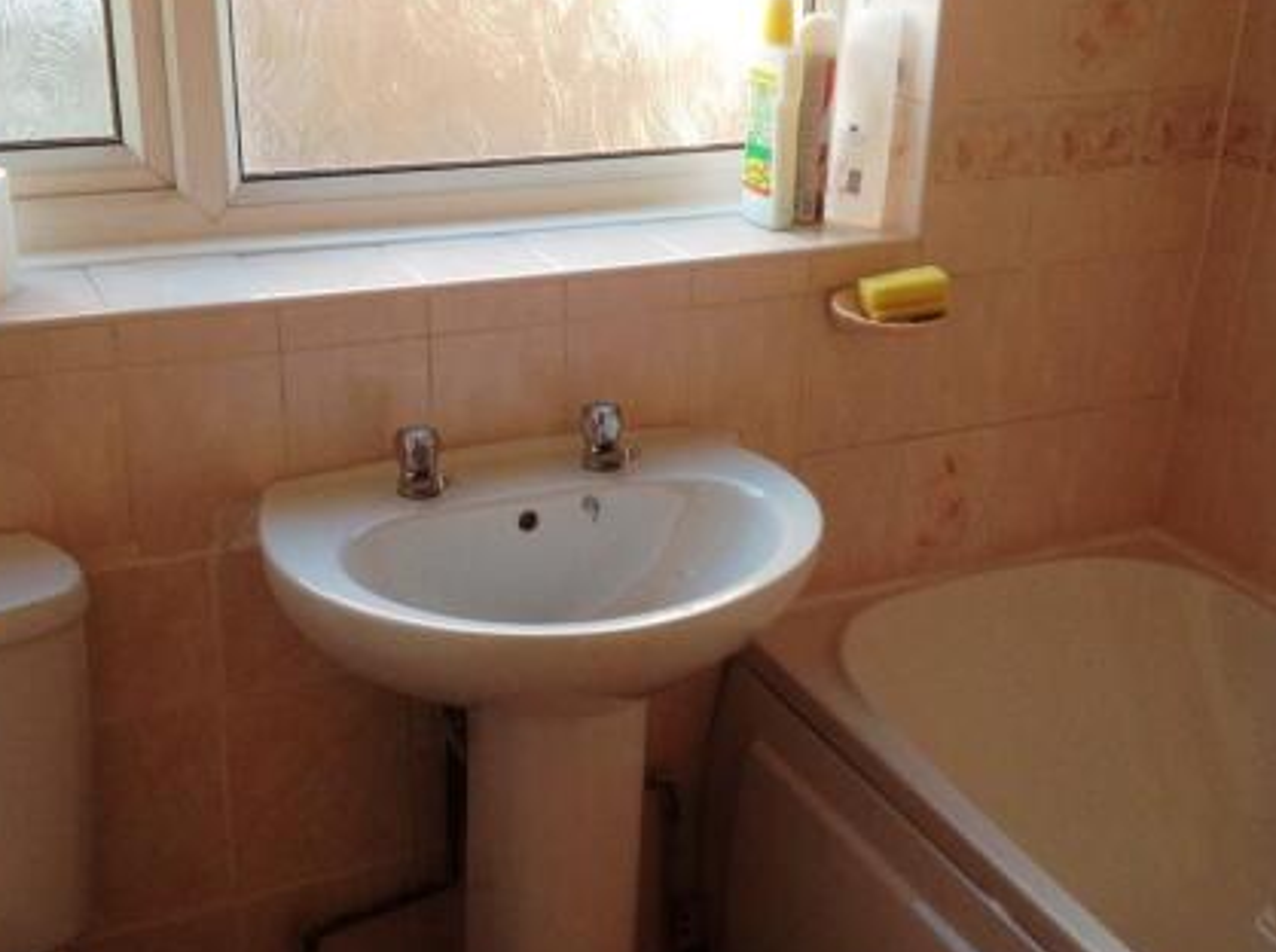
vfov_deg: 29.6
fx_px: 1803
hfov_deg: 38.9
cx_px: 704
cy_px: 481
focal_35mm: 49
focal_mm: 4.28
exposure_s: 1/120
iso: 100
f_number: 2.4
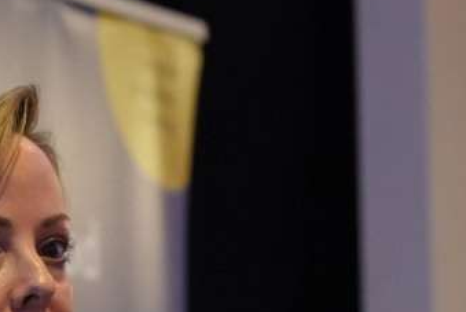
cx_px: -213
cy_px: 478
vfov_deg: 3.4
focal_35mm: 405
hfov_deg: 5.0
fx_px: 5249
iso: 6400
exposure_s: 1/160
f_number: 4
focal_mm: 85
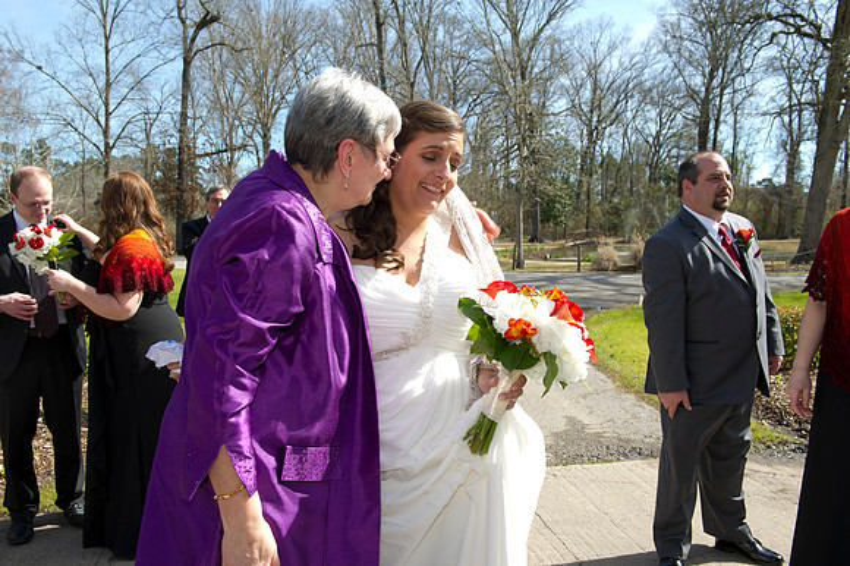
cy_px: 283
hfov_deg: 58.7
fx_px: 755
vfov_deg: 41.1
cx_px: 425
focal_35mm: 32
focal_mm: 32
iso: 100
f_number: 10
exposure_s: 1/100
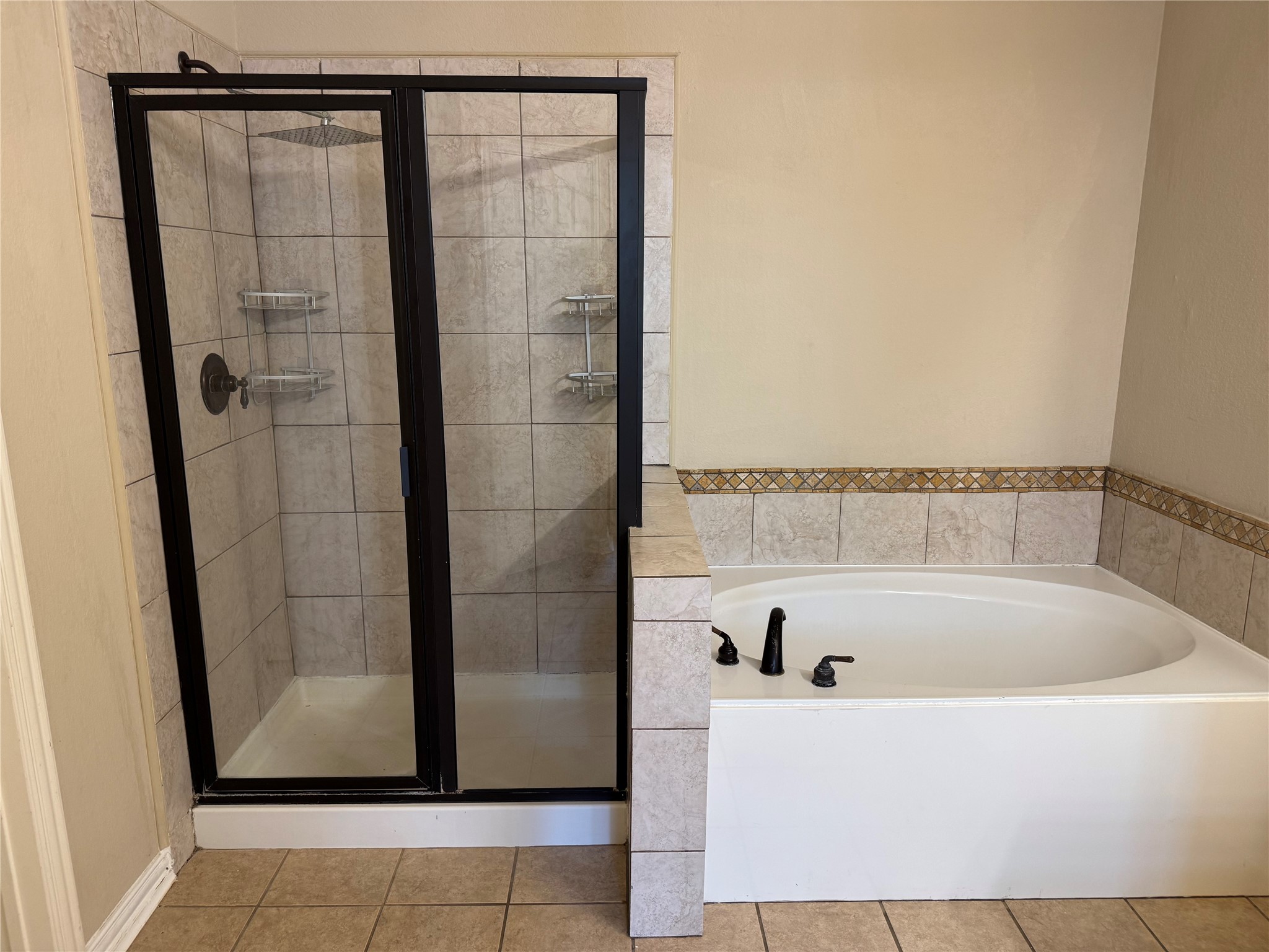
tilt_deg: -13.1
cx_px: 634
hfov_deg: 71.6
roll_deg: -0.1
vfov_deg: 56.8
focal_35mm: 24
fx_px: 880
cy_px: 476
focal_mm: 6.76
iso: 160
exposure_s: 1/60
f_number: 1.78
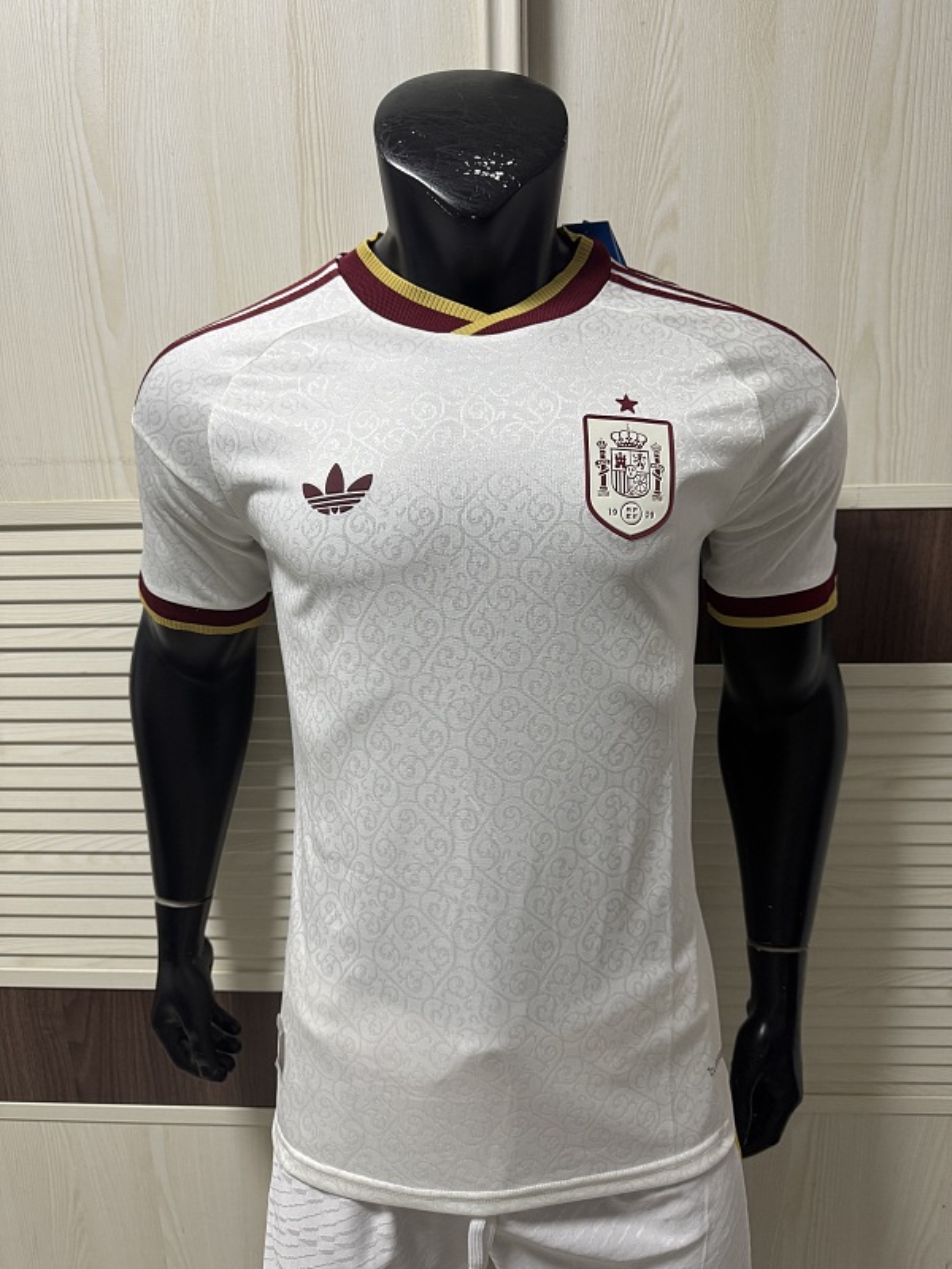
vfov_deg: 71.6
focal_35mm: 24
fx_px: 880
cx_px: 476
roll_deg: +1.5
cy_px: 634
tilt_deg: -13.9
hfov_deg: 56.8
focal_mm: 6.76
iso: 200
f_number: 1.78
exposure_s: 1/83
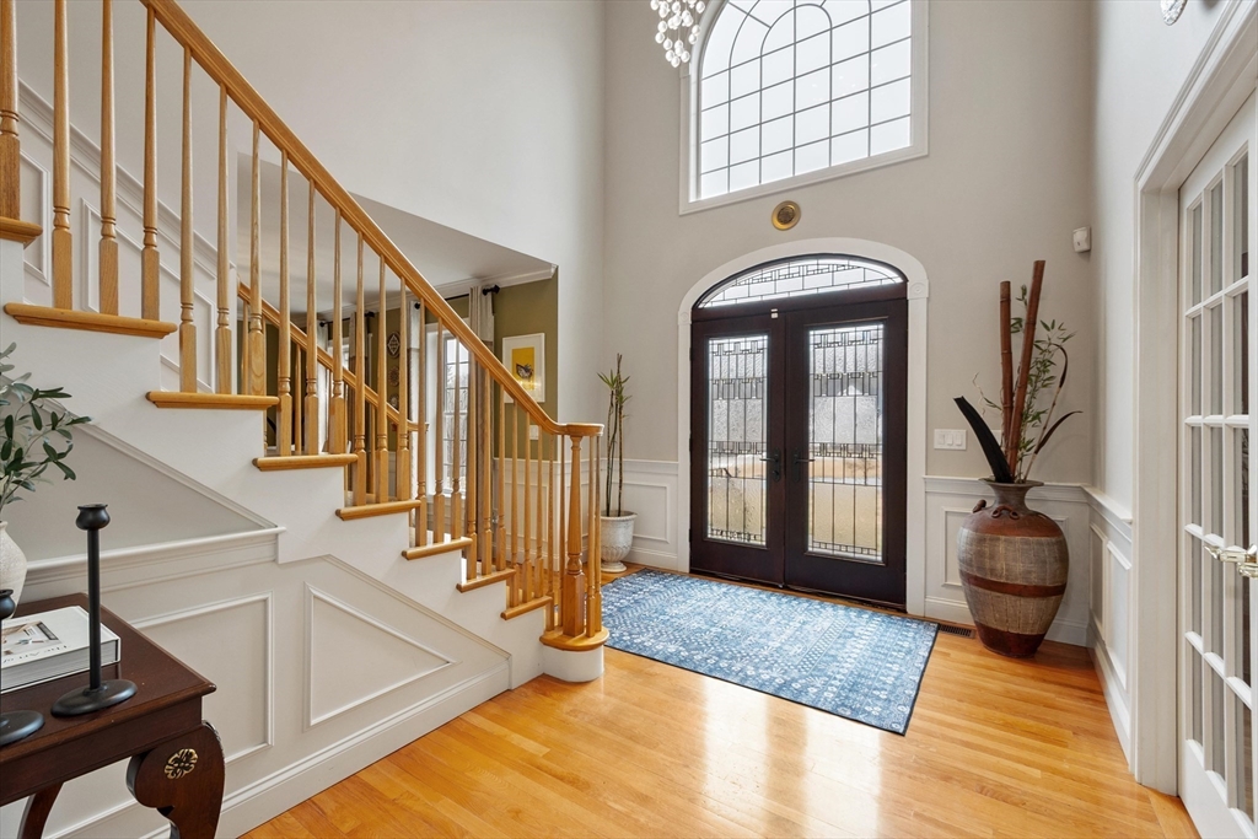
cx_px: 629
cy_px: 420
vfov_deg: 77.3
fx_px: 524
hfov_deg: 100.4
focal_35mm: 15
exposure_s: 1/2
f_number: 8
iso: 320
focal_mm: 10
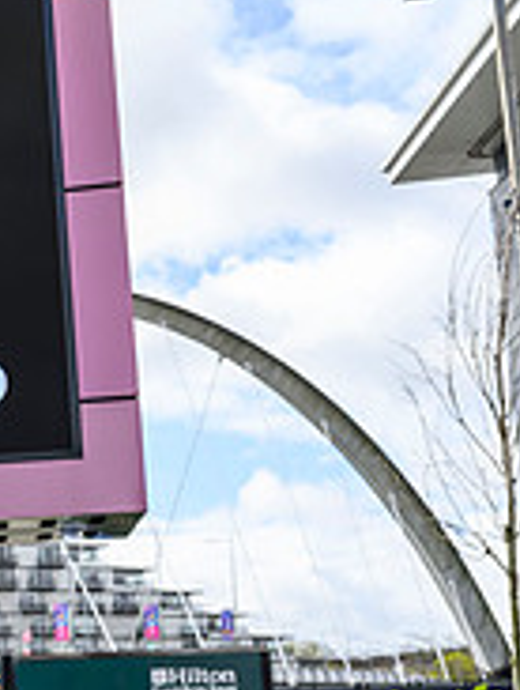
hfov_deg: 16.2
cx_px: -482
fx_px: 1457
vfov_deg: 26.3
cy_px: 526
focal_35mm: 73
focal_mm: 24
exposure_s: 1/1000
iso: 500
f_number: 6.3
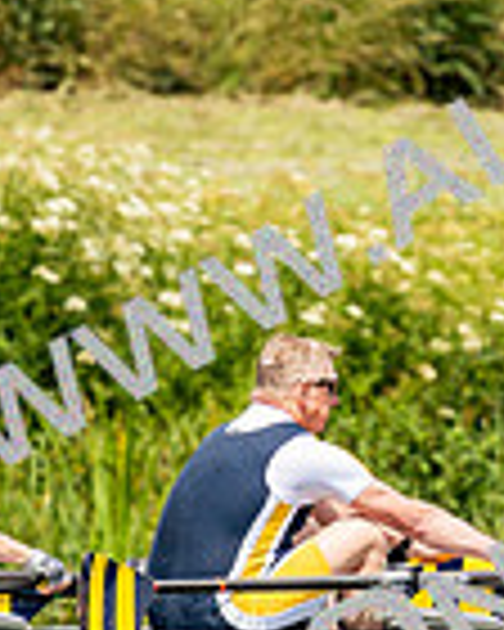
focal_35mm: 2328
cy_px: 479
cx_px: 500
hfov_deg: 0.7
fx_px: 43407
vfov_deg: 0.8
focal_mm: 600
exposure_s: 1/2000
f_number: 6.3
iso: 250
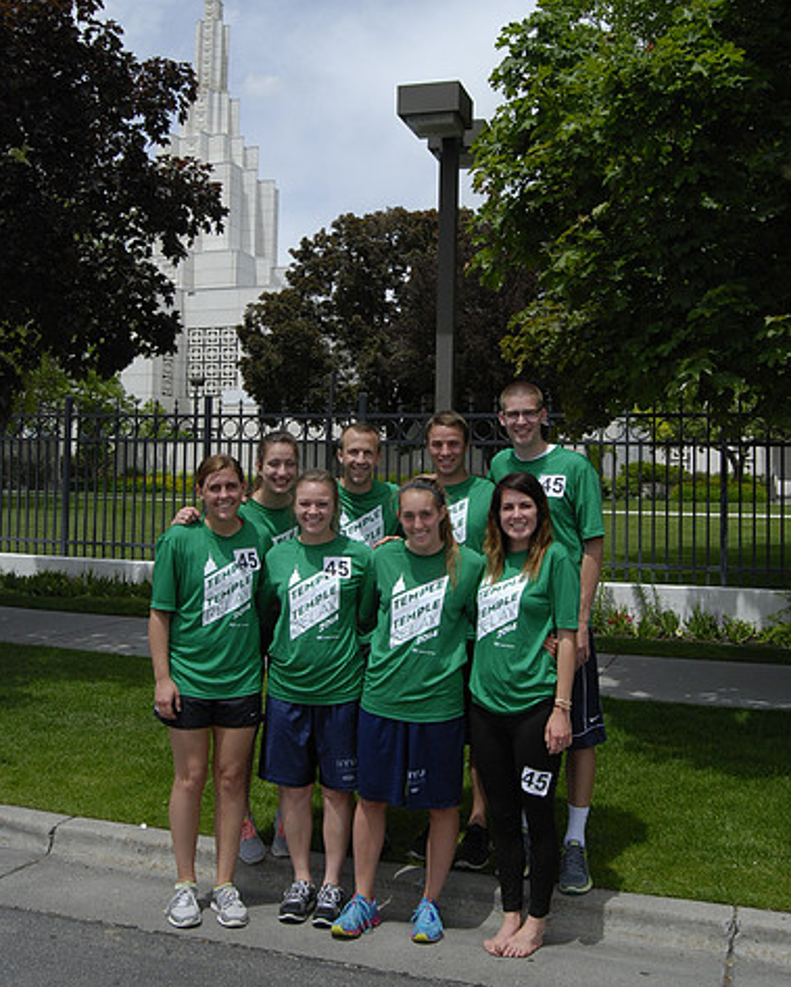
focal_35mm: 38
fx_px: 1111
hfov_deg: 39.2
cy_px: 434
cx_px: 397
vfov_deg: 47.8
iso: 400
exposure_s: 1/800
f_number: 10
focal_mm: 22
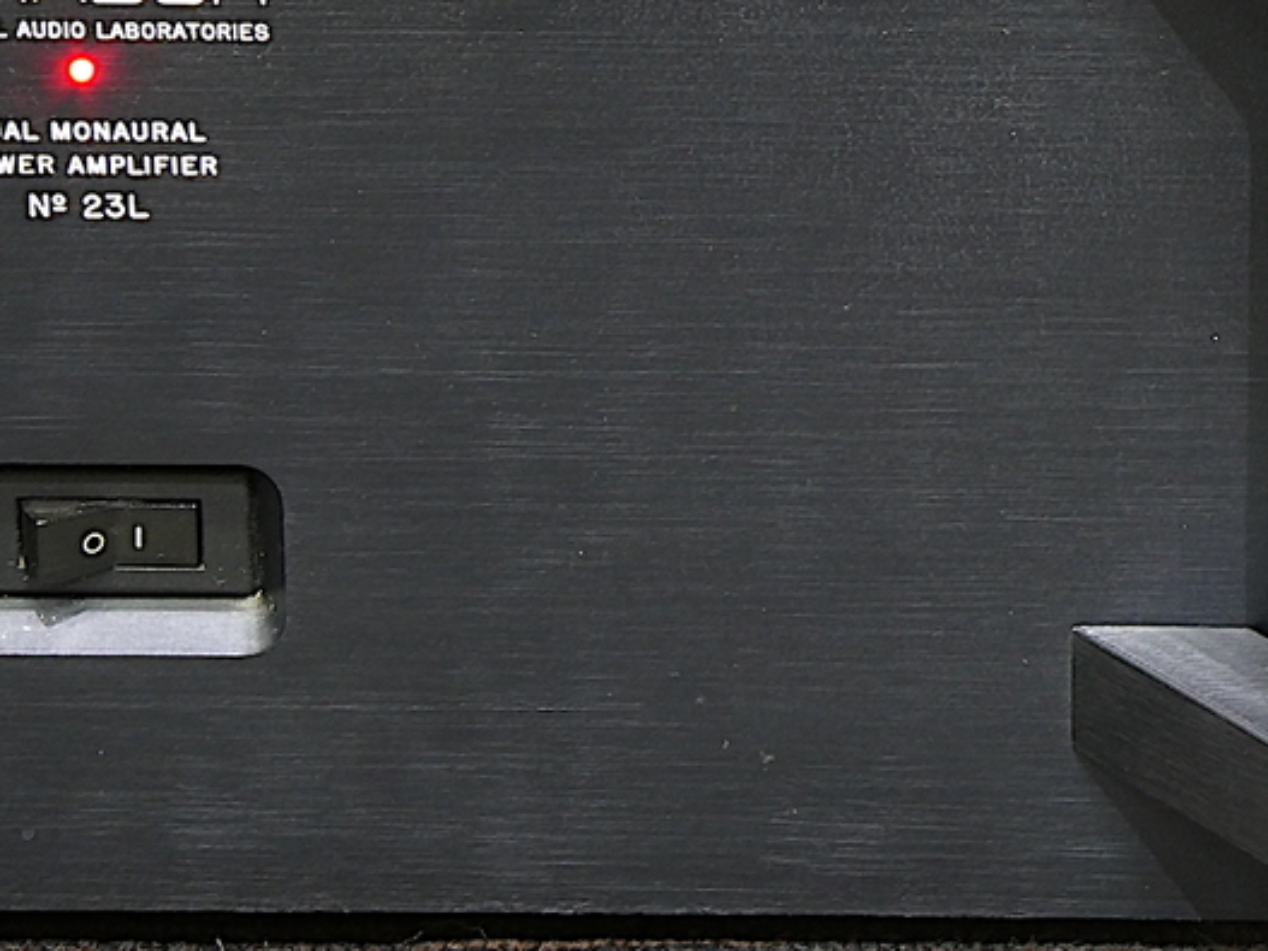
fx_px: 8277
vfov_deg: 6.6
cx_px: 919
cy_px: 255
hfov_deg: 8.8
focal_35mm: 226
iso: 200
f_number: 5.2
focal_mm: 22.3
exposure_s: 1/1.3
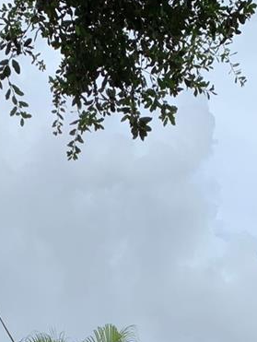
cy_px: 486
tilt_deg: +6.1
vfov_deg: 20.5
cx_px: 63
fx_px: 830
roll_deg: -0.4
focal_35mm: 84
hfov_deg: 17.5
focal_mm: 4.25
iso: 25
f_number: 1.8
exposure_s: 1/2421
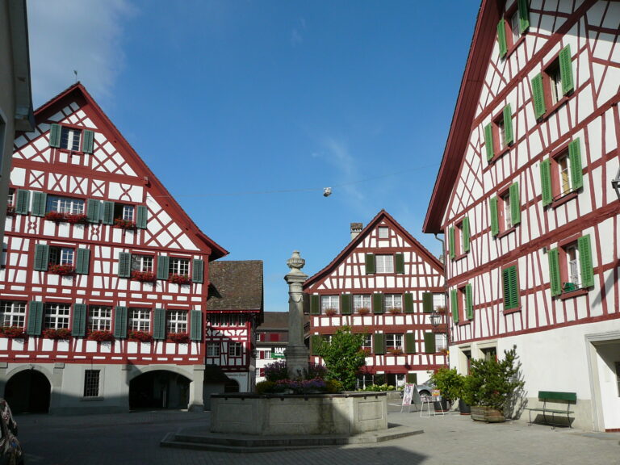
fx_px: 627
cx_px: 310
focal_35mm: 35
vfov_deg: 40.7
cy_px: 232
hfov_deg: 52.6
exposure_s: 1/640
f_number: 5
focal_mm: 5.2
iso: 80
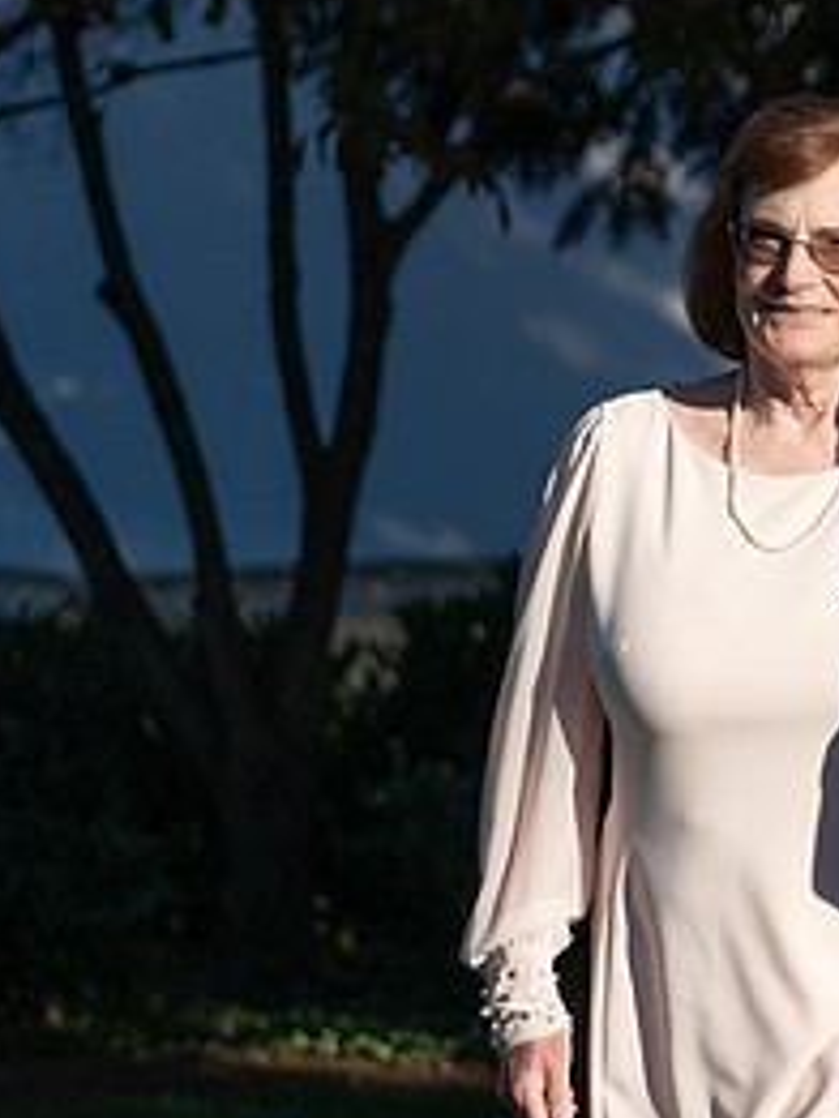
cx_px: 1292
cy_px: 505
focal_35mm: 267
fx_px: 8621
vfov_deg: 7.4
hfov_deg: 5.5
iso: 100
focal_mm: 89
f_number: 4
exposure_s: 1/1250
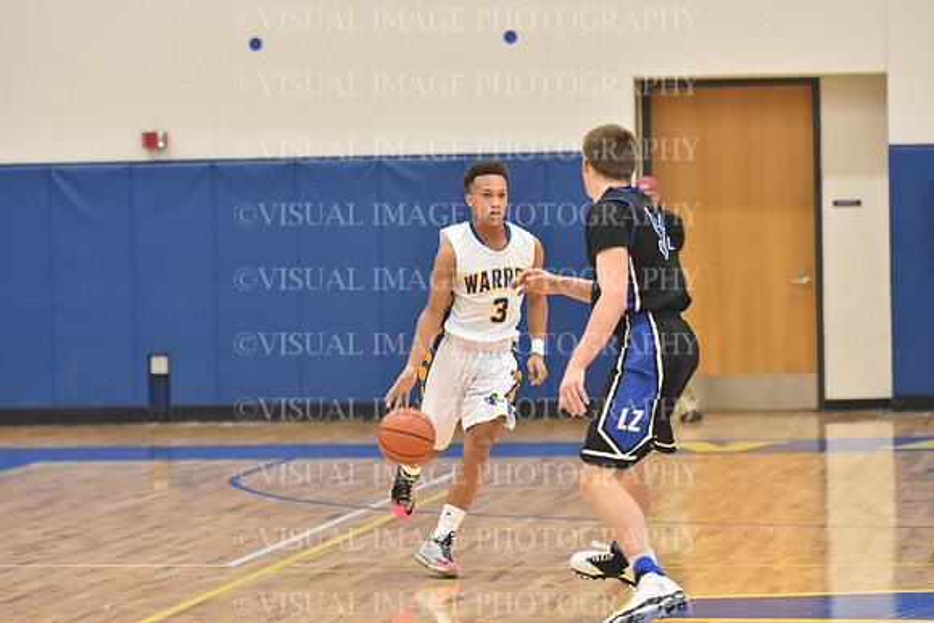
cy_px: 312
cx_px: 467
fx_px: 5060
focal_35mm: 195
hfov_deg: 10.5
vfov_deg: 7.0
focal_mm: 130
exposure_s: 1/400
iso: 4000
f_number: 3.5
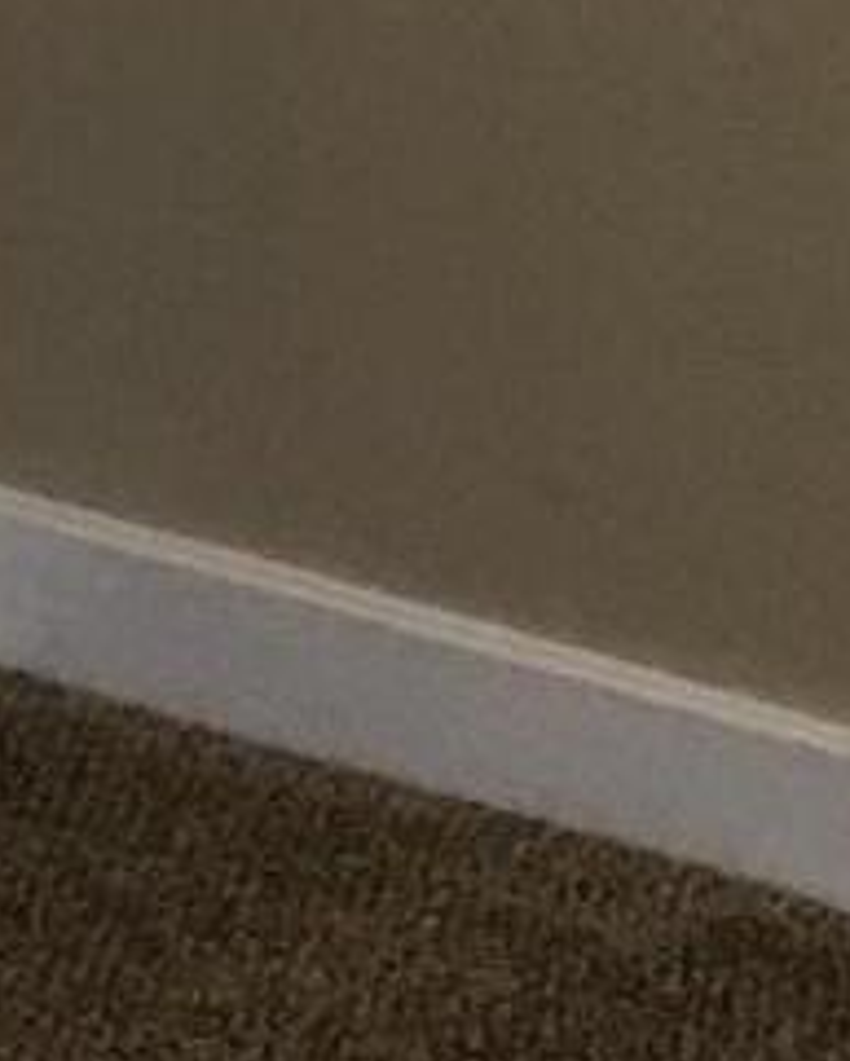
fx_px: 7385
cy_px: -1391
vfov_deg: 7.7
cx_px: 1321
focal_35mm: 235
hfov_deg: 6.5
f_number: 2.2
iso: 40
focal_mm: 4.15
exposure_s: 1/30
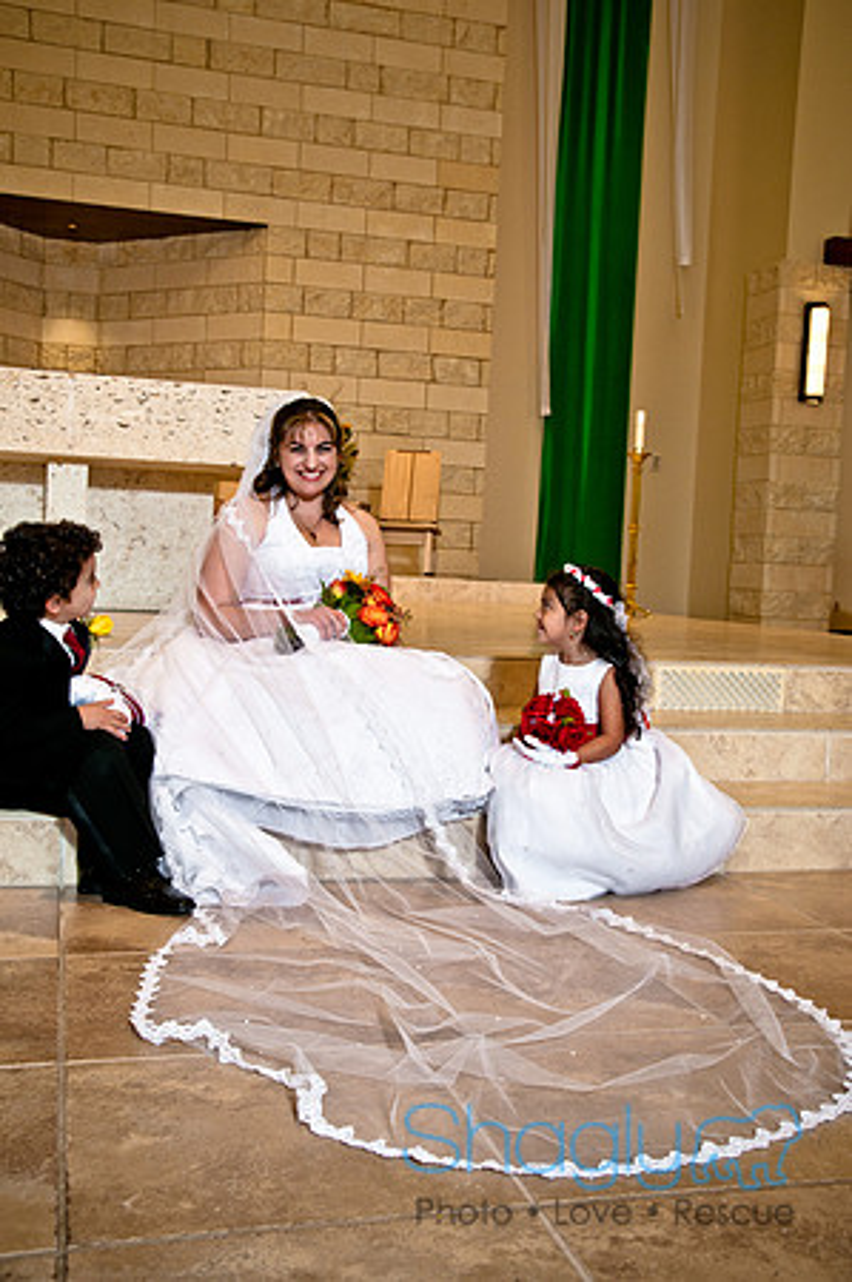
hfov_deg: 34.1
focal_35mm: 39
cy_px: 641
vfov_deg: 49.6
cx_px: 426
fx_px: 1388
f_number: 6.3
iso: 200
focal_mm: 26
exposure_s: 1/50
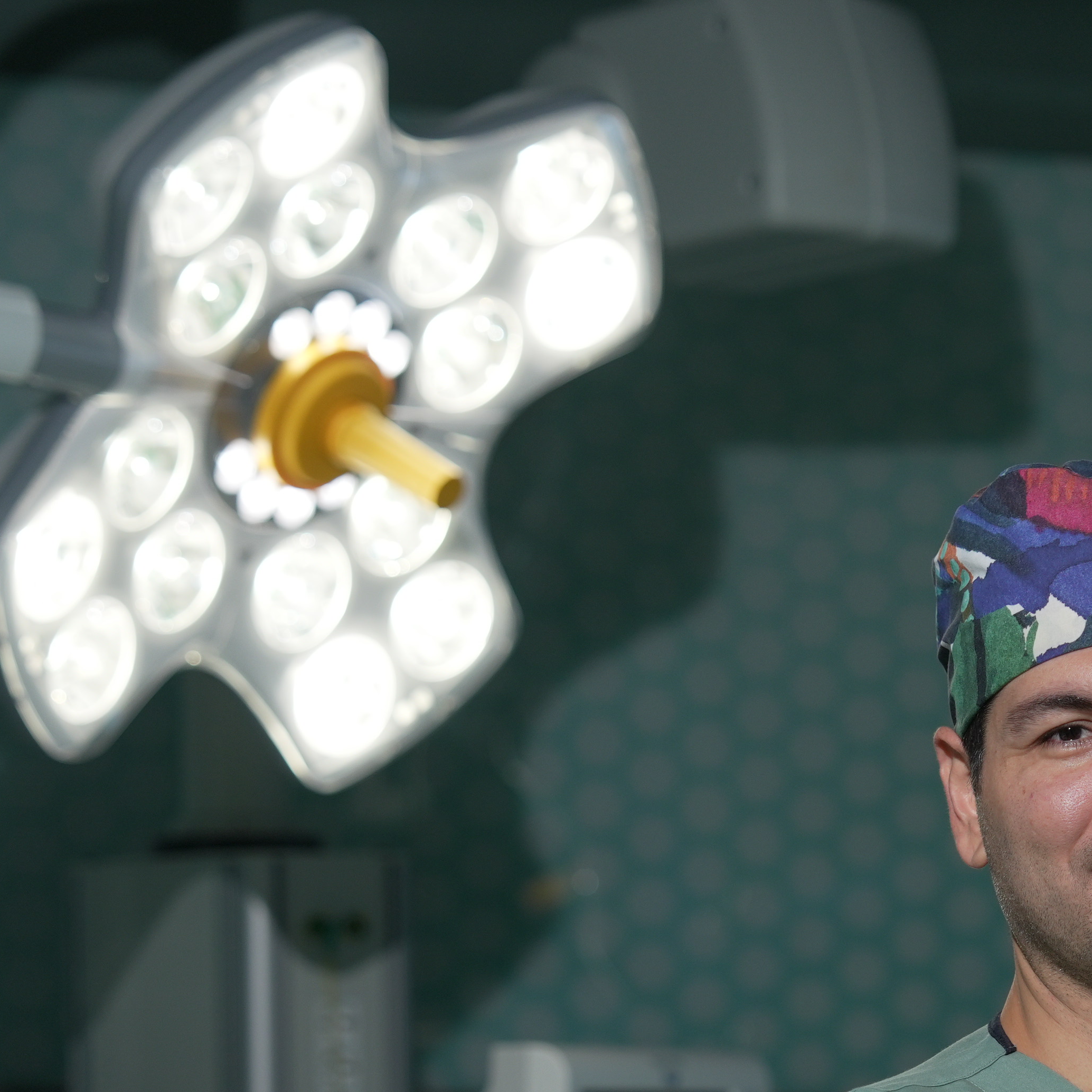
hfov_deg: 10.9
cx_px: 1116
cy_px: 942
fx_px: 5675
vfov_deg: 10.9
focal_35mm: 159
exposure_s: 1/80
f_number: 2.8
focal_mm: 62
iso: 250
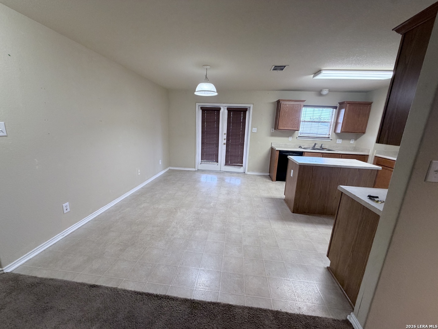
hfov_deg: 102.1
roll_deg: -1.5
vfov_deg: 85.7
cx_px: 219
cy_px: 164
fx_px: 177
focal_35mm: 14
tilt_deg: -11.2
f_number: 2.2
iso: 200
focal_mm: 2.22
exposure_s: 1/60
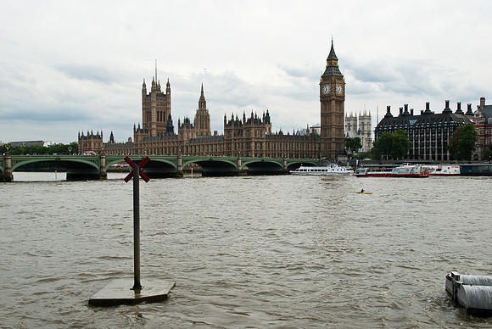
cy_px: 164
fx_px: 534
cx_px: 246
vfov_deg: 34.3
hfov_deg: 49.5
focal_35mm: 39
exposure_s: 1/250
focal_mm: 26
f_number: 8
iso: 200
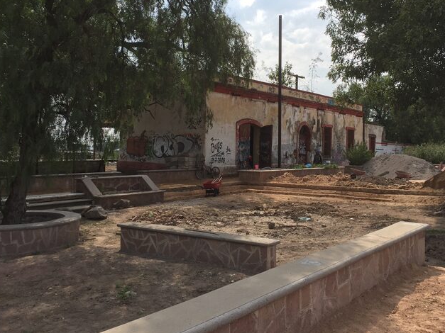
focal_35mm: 37
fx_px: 476
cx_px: 241
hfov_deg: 50.1
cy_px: 124
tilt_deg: +4.1
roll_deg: -0.9
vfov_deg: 38.4
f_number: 2.2
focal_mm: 4.15
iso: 32
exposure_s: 1/1721
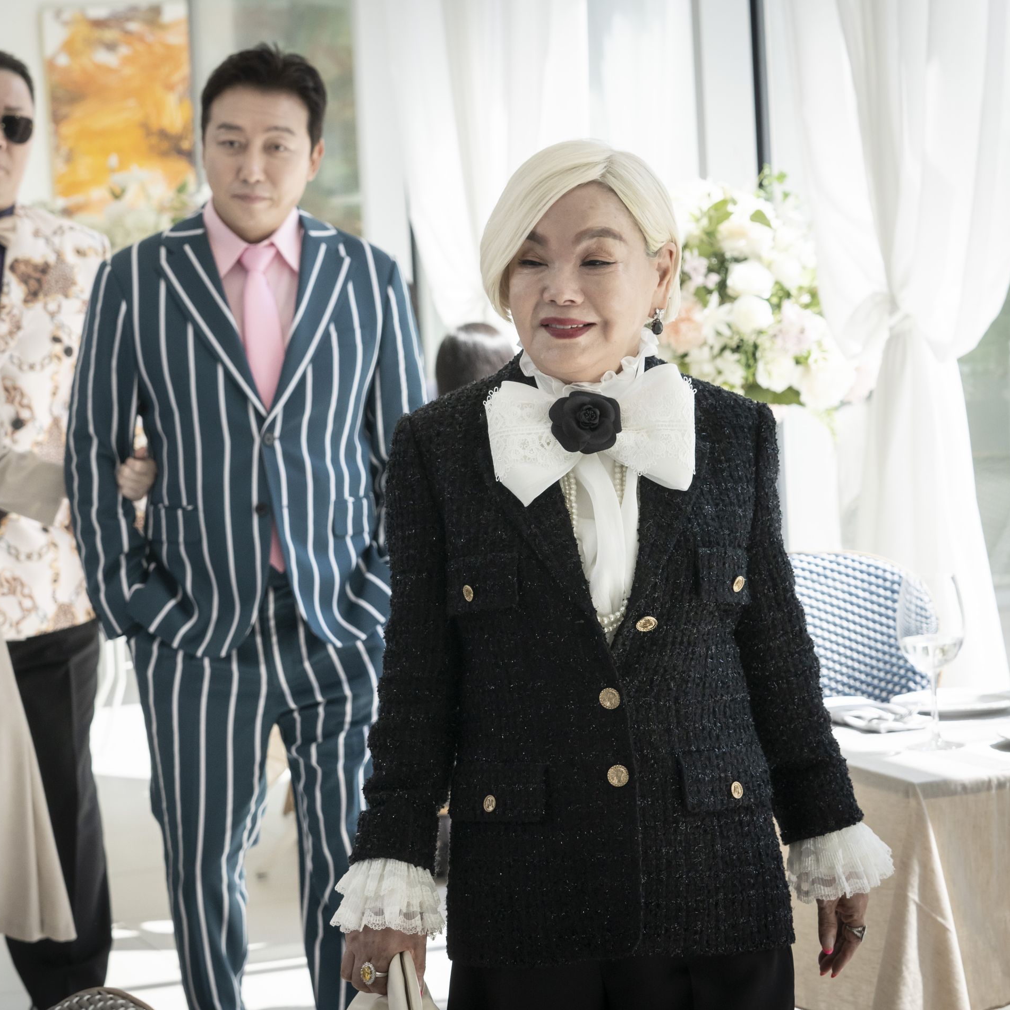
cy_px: 487
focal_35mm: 108
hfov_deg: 16.1
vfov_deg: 16.1
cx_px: 432
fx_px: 3565
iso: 1000
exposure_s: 1/1000
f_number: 6.3
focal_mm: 70
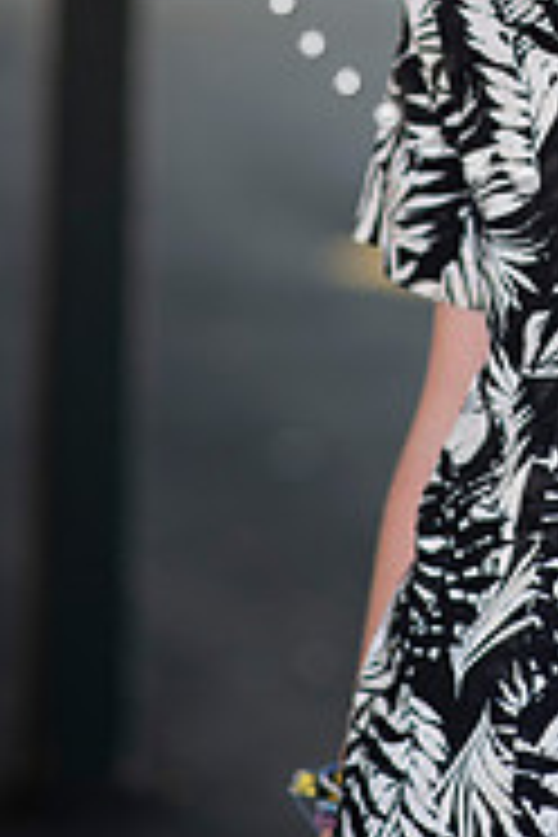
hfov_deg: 6.6
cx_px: 630
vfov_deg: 9.9
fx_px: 4789
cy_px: -54
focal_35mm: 206
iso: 200
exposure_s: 1/320
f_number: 2.5
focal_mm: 85
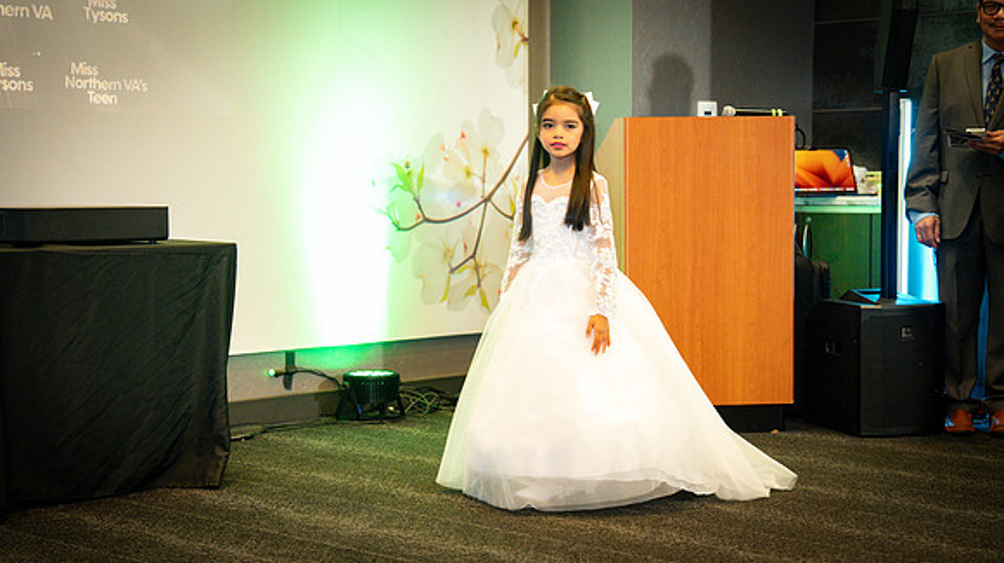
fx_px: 1951
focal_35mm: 73
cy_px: 282
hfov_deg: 28.9
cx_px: 502
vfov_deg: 16.4
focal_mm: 70
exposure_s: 1/125
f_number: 2.8
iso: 3200
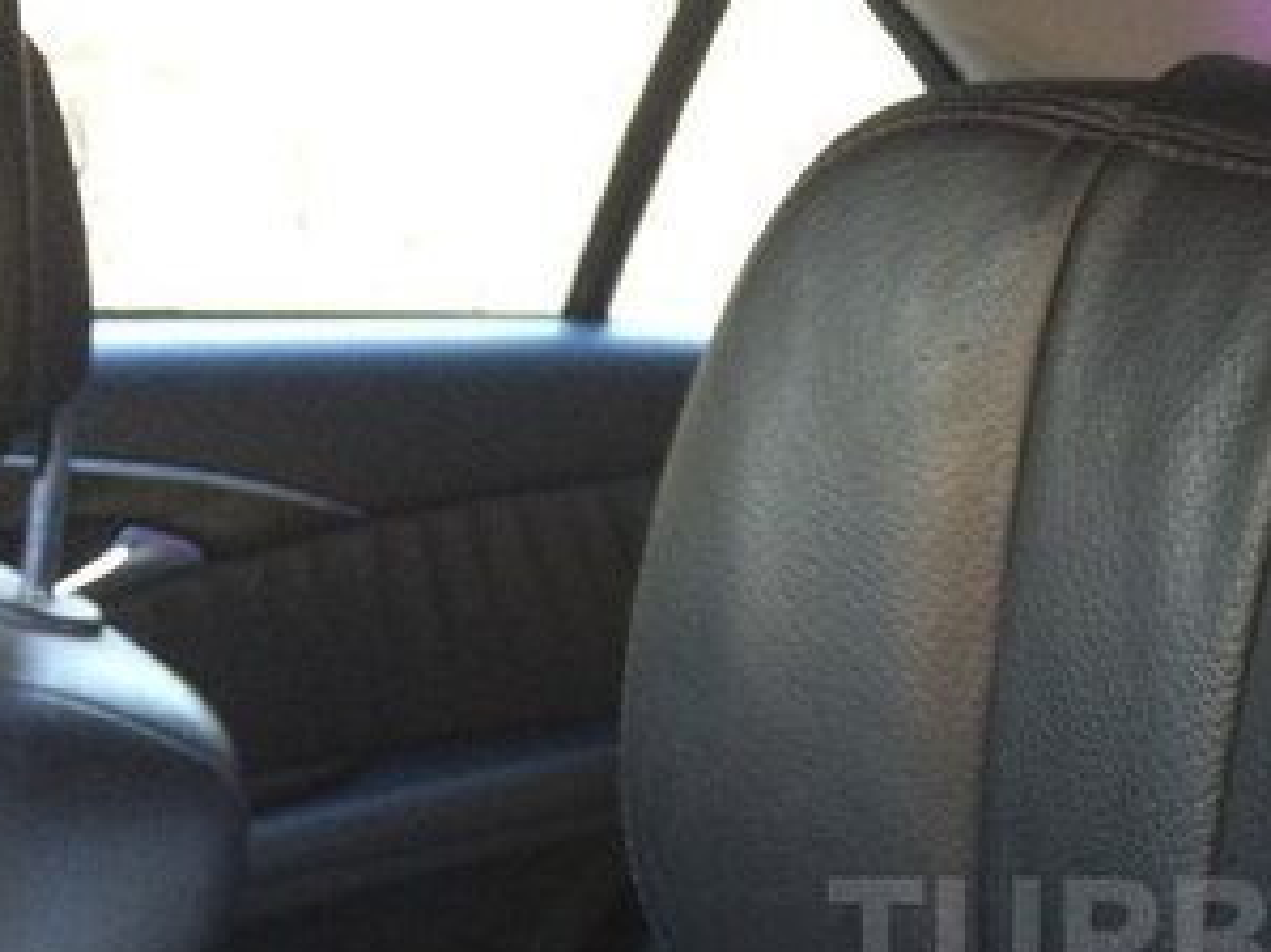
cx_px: 1262
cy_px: 941
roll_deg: -8.5
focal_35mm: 64
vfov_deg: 22.1
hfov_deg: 28.5
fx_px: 2349
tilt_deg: -19.2
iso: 80
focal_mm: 4.15
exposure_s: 1/33
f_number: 2.2
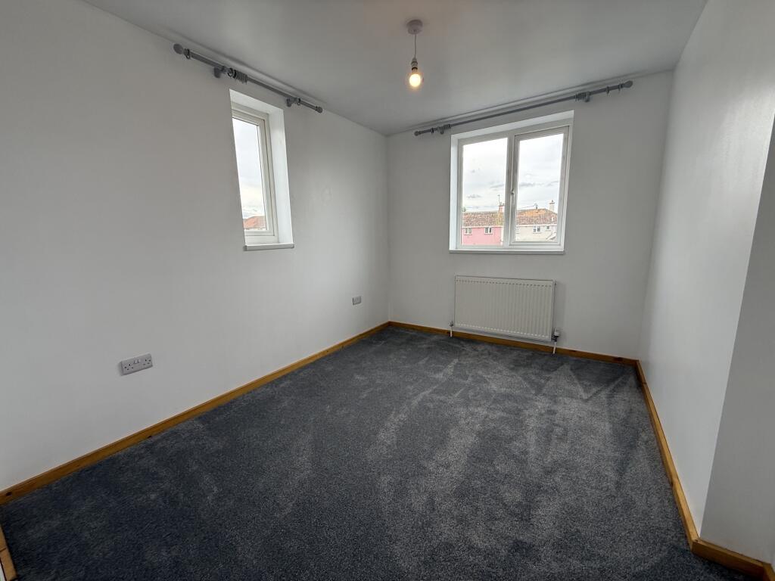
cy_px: 290
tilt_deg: -9.8
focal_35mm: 14
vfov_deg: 85.7
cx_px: 388
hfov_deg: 102.1
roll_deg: +0.9
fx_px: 313
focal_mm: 2.22
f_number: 2.2
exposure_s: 1/271
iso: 64
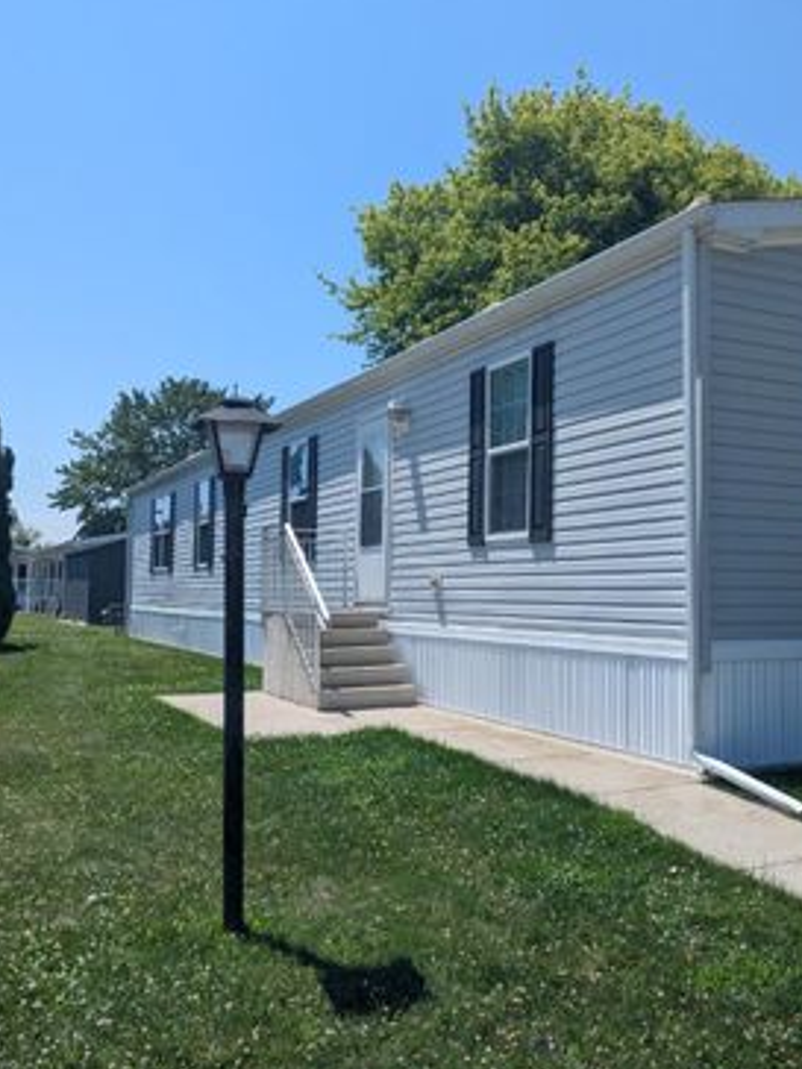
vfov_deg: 55.4
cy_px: 532
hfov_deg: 42.7
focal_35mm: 33
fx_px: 1019
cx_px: 488
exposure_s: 1/2137
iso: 45
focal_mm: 6.81
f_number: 1.85
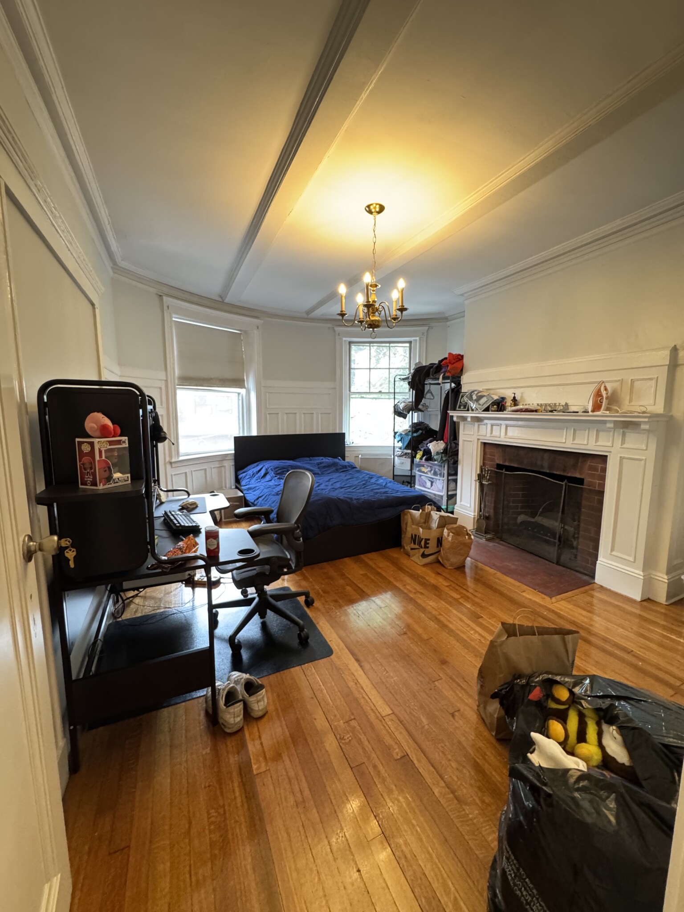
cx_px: 342
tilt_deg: -7.8
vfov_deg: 102.1
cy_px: 456
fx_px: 369
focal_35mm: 14
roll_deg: +0.0
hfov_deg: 85.7
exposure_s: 1/60
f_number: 2.2
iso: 800
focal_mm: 2.22
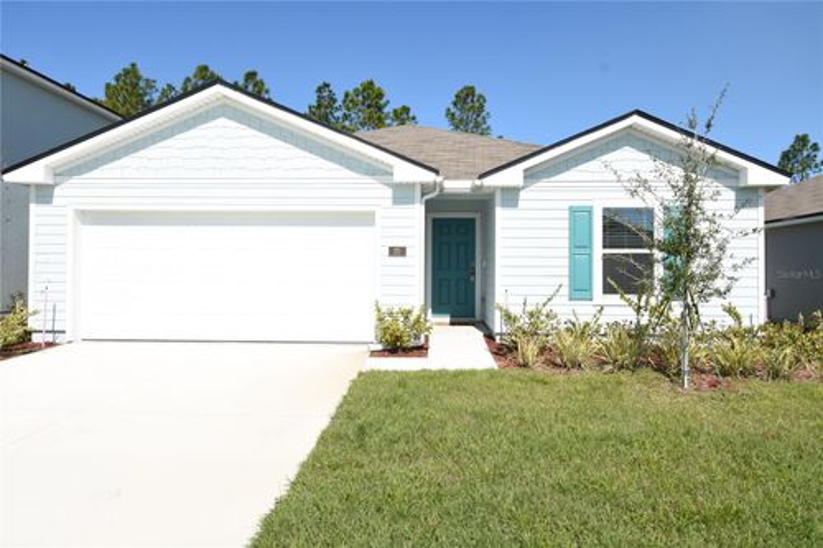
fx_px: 583
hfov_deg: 70.5
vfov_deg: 50.4
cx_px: 412
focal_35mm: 26
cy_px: 274
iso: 100
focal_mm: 17
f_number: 7.1
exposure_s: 1/200
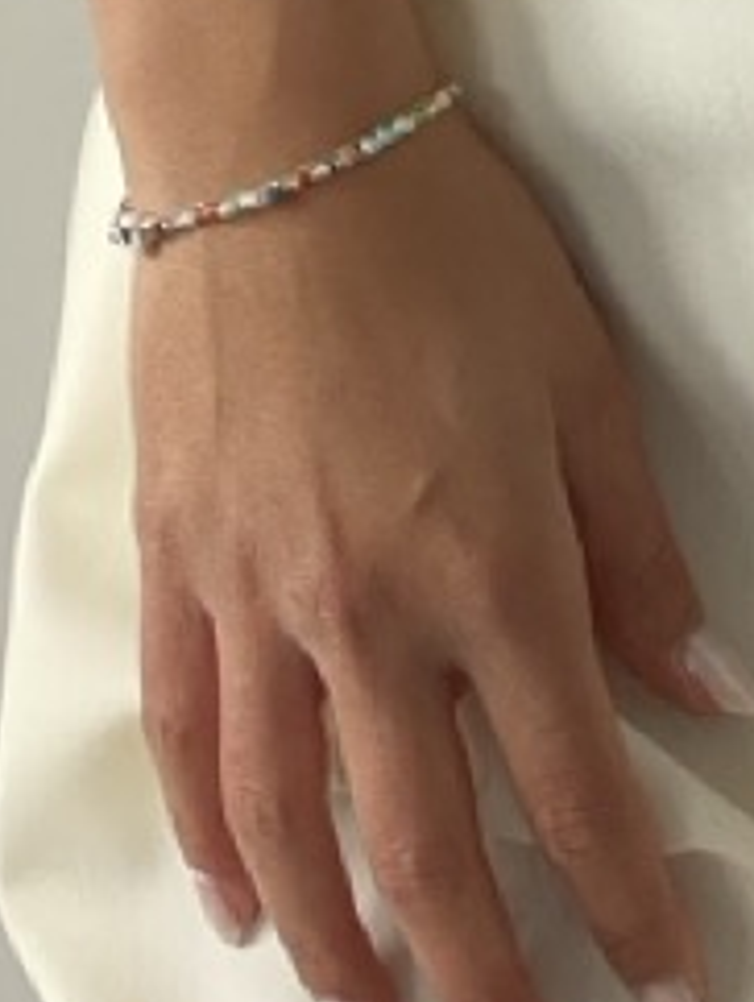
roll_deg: -1.7
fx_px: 7973
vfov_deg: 7.0
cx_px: 1272
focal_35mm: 275
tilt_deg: -8.4
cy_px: -923
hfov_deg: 5.3
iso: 100
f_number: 2
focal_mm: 6
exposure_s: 1/50
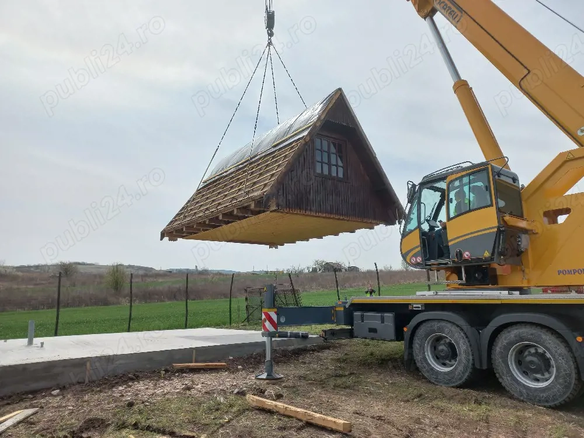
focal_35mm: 25
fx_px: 422
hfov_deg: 69.4
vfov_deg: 54.9
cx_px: 292
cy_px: 219
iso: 25
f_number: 1.8
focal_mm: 4.6
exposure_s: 1/833
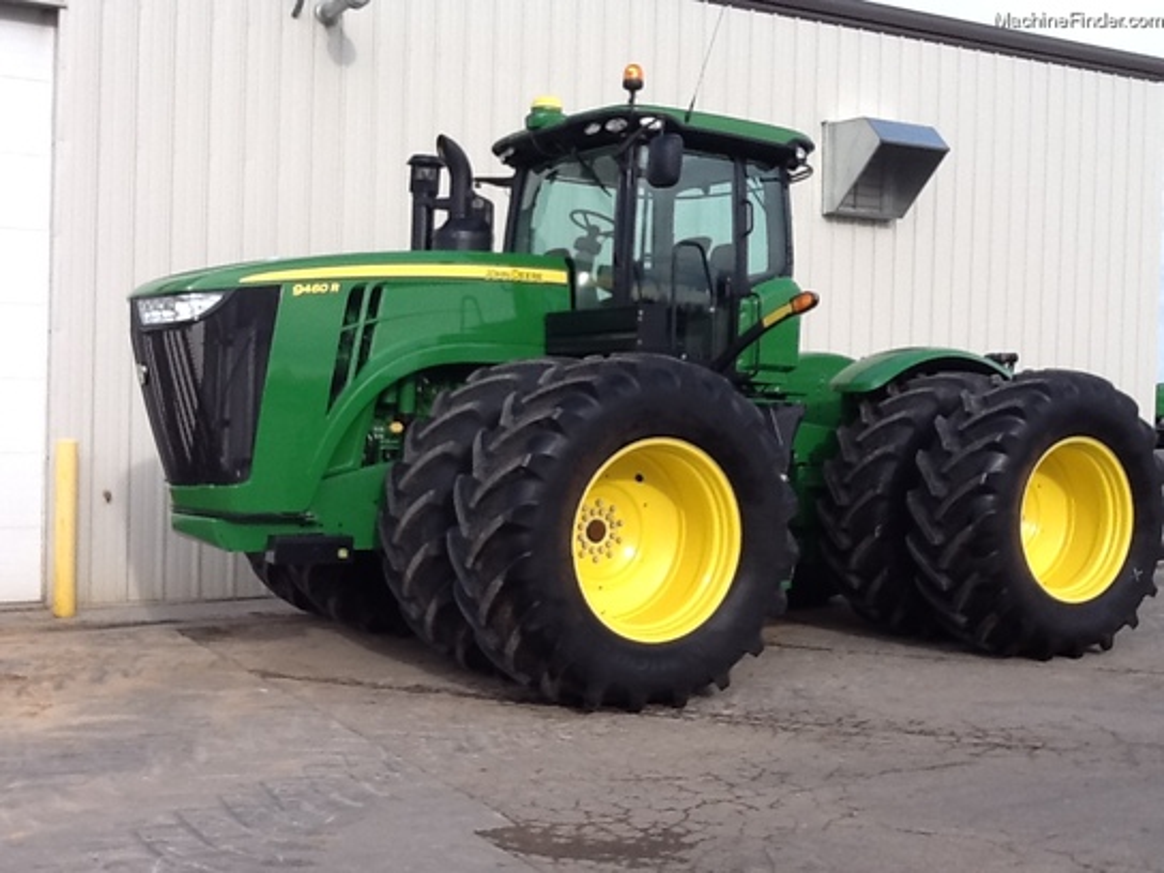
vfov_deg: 32.9
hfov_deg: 42.9
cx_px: 582
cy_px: 436
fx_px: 1480
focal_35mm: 44
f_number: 2.4
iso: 40
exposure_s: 1/524
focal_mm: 2.03
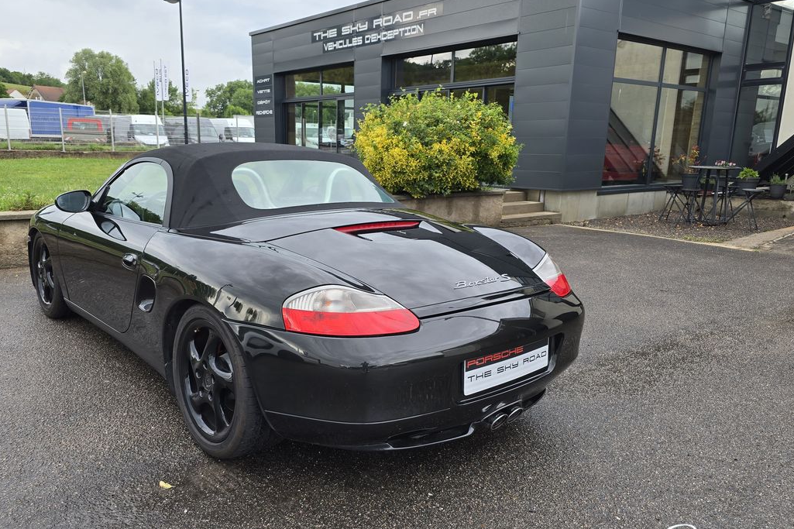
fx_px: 617
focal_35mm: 28
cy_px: 290
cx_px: 339
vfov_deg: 46.3
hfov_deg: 65.2
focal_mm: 6.3
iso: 16
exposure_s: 1/180
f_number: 1.7
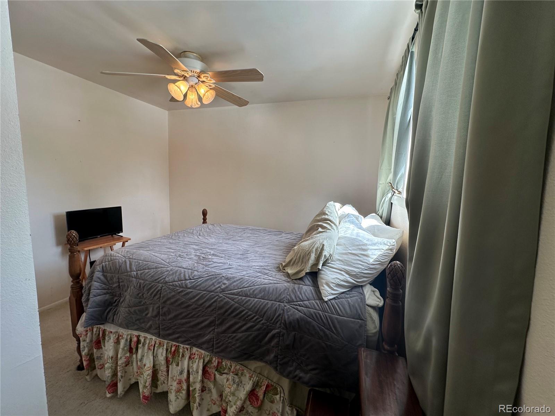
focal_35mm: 14
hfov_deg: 102.1
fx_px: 224
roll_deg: -2.4
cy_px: 208
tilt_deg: -6.3
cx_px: 278
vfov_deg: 85.7
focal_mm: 2.22
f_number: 2.2
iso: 50
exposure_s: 1/120
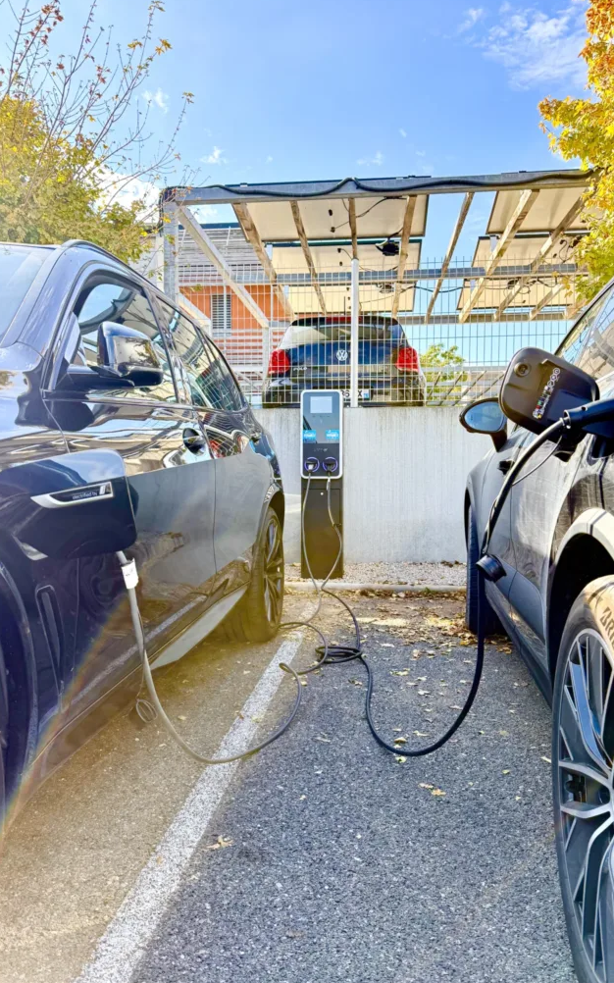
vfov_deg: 70.4
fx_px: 696
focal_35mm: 26
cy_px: 488
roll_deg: -1.2
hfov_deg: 47.6
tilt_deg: -0.8
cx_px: 316
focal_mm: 6.76
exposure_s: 1/1122
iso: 100
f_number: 1.78
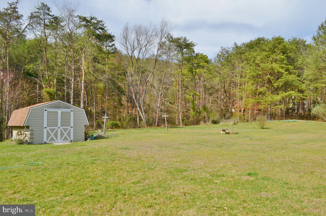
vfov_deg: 47.7
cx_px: 163
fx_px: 244
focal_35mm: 27
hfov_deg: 67.5
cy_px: 108
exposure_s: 1/320
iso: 200
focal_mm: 18
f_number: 10
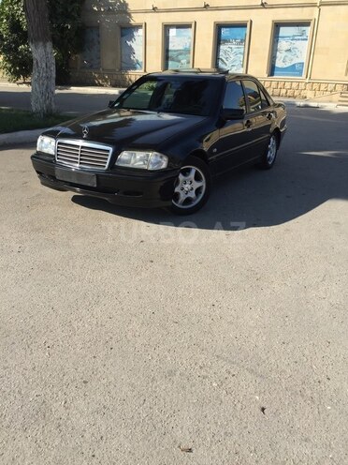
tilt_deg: -20.5
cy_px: 232
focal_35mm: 29
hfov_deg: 48.2
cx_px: 174
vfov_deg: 61.7
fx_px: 389
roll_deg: -1.9
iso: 32
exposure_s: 1/1364
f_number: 2.2
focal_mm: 4.15
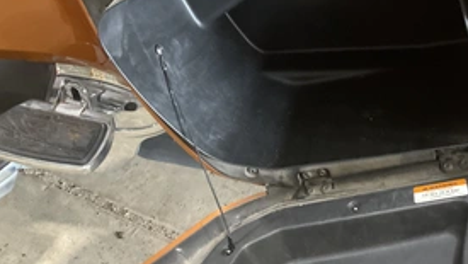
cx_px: 325
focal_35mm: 46
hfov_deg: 43.7
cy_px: 179
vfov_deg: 25.8
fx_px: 571
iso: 320
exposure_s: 1/51
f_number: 1.8
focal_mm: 3
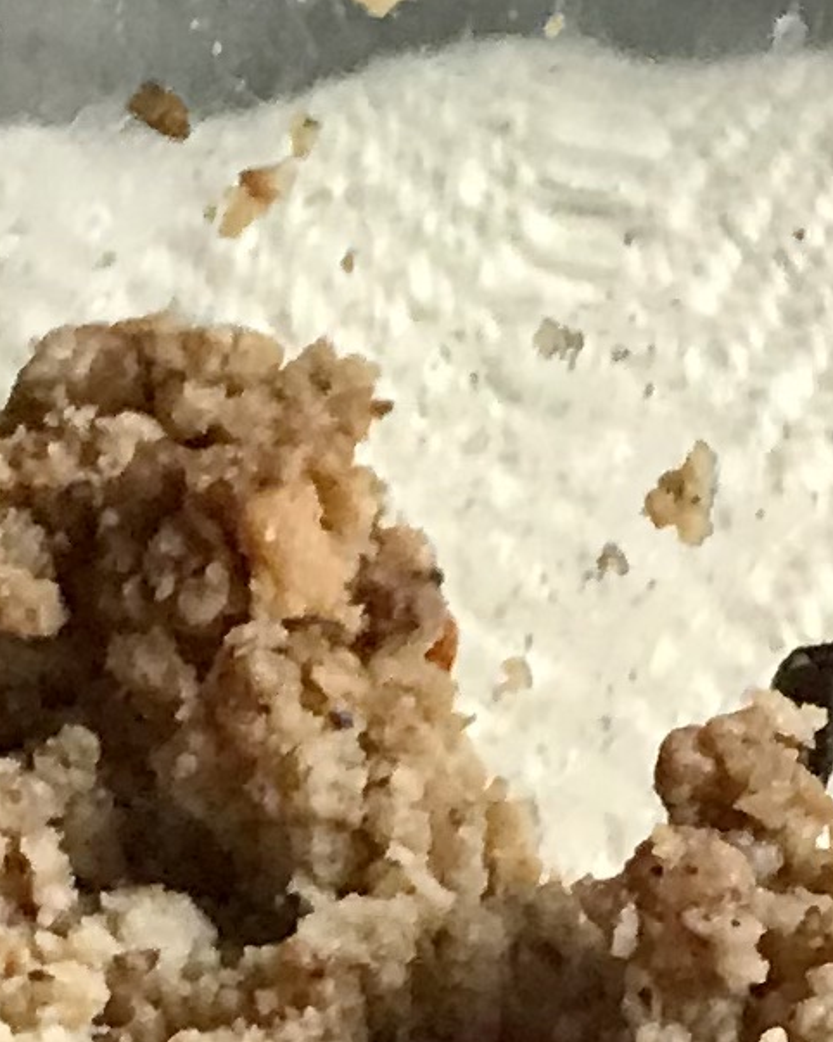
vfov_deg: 5.1
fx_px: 11470
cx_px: -1720
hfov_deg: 4.0
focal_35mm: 372
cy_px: 2333
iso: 20
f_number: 2.8
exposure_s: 1/50
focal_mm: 6.6
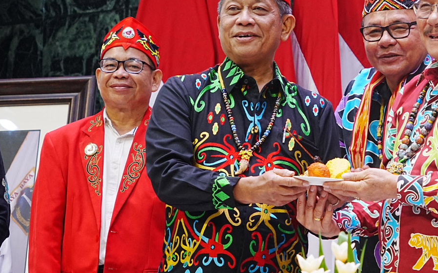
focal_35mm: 185
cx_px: 351
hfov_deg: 11.3
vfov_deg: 7.1
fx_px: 2208
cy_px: 76
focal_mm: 101
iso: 2000
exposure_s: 1/125
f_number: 5.6
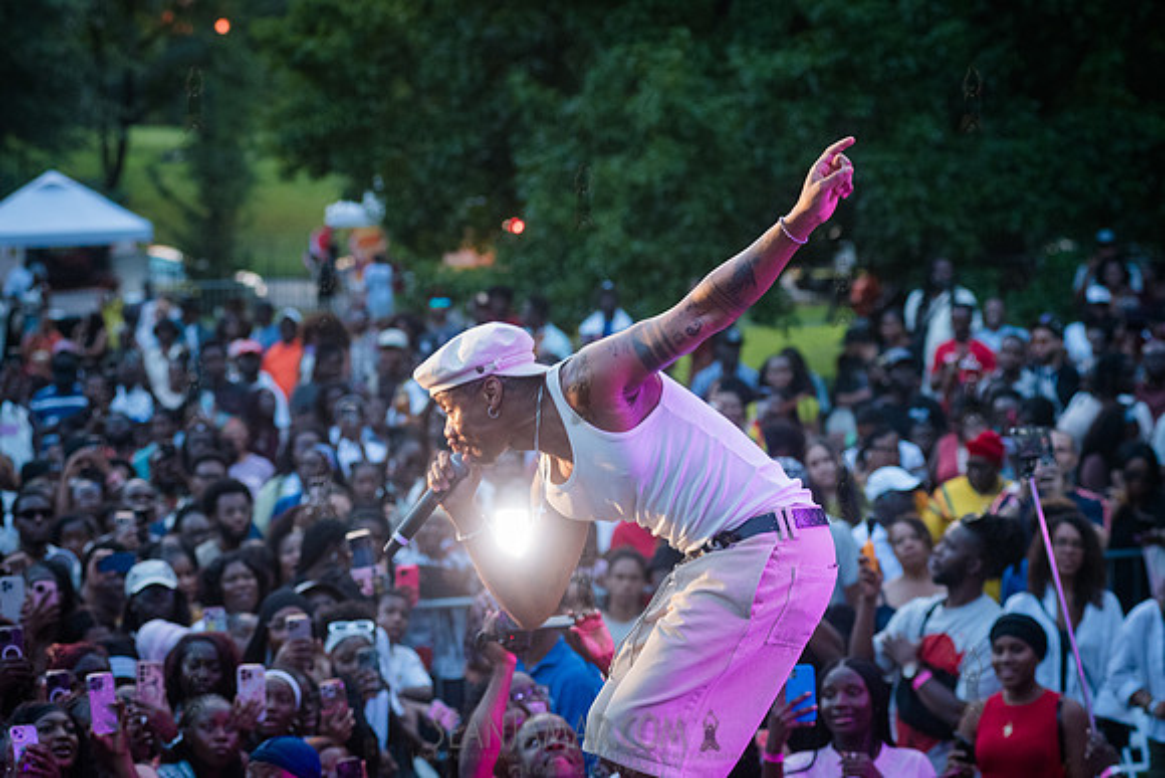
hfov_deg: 17.5
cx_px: 616
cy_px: 349
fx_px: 3778
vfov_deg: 11.7
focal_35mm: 117
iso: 4000
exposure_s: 1/400
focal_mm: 105
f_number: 4
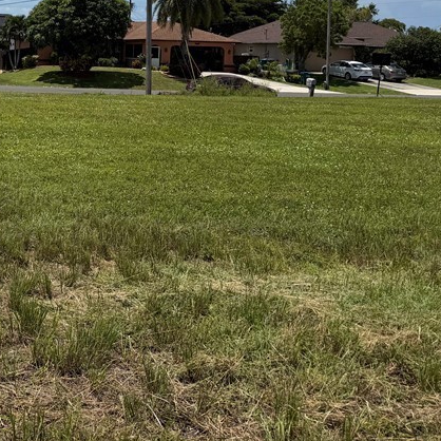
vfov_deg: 31.8
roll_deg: -2.2
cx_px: -50
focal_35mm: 52
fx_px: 749
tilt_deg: -2.6
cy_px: 76
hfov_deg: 29.4
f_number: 1.78
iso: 80
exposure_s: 1/8130
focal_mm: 6.76
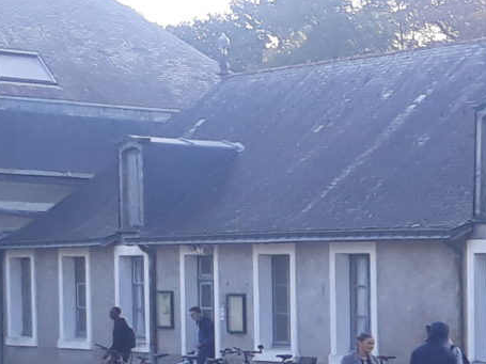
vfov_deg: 9.5
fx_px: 2133
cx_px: 1157
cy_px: 509
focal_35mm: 152
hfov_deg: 11.0
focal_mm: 3.6
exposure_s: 1/432
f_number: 1.9
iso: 40
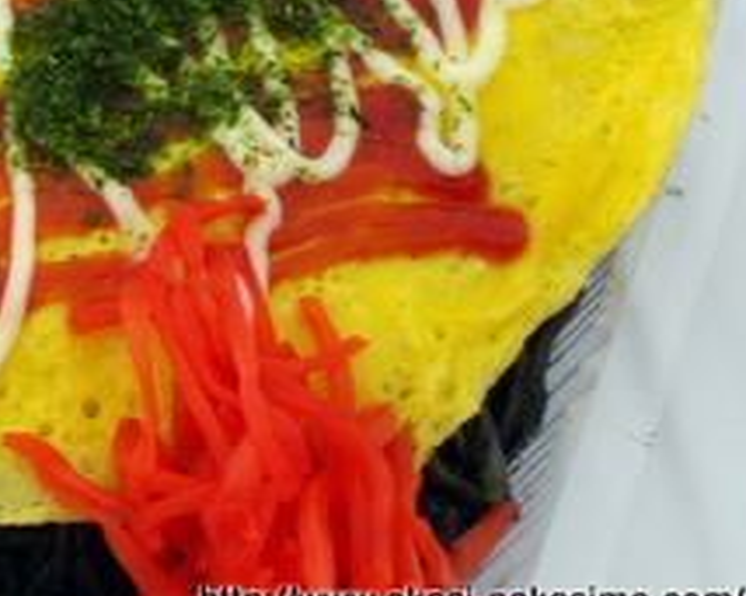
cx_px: -35
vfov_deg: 9.0
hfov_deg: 11.2
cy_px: 42
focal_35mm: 171
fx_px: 3774
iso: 100
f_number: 5.9
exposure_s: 1/100
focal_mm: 13.9
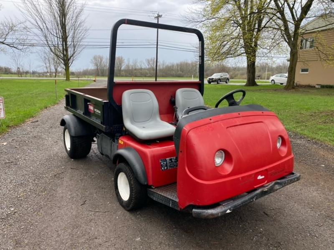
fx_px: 251
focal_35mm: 26
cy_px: 125
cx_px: 167
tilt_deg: -7.8
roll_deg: -3.2
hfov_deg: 67.3
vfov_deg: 53.1
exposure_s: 1/370
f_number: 1.8
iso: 32
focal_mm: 4.25
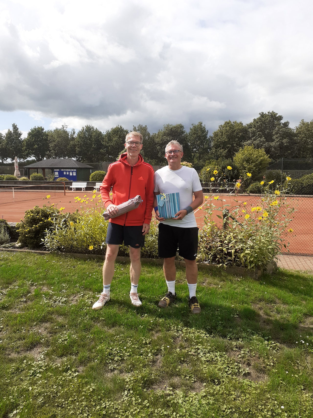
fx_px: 326
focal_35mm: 27
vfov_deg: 65.3
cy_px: 209
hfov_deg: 51.3
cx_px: 156
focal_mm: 3.6
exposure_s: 1/1733
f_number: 1.9
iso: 40
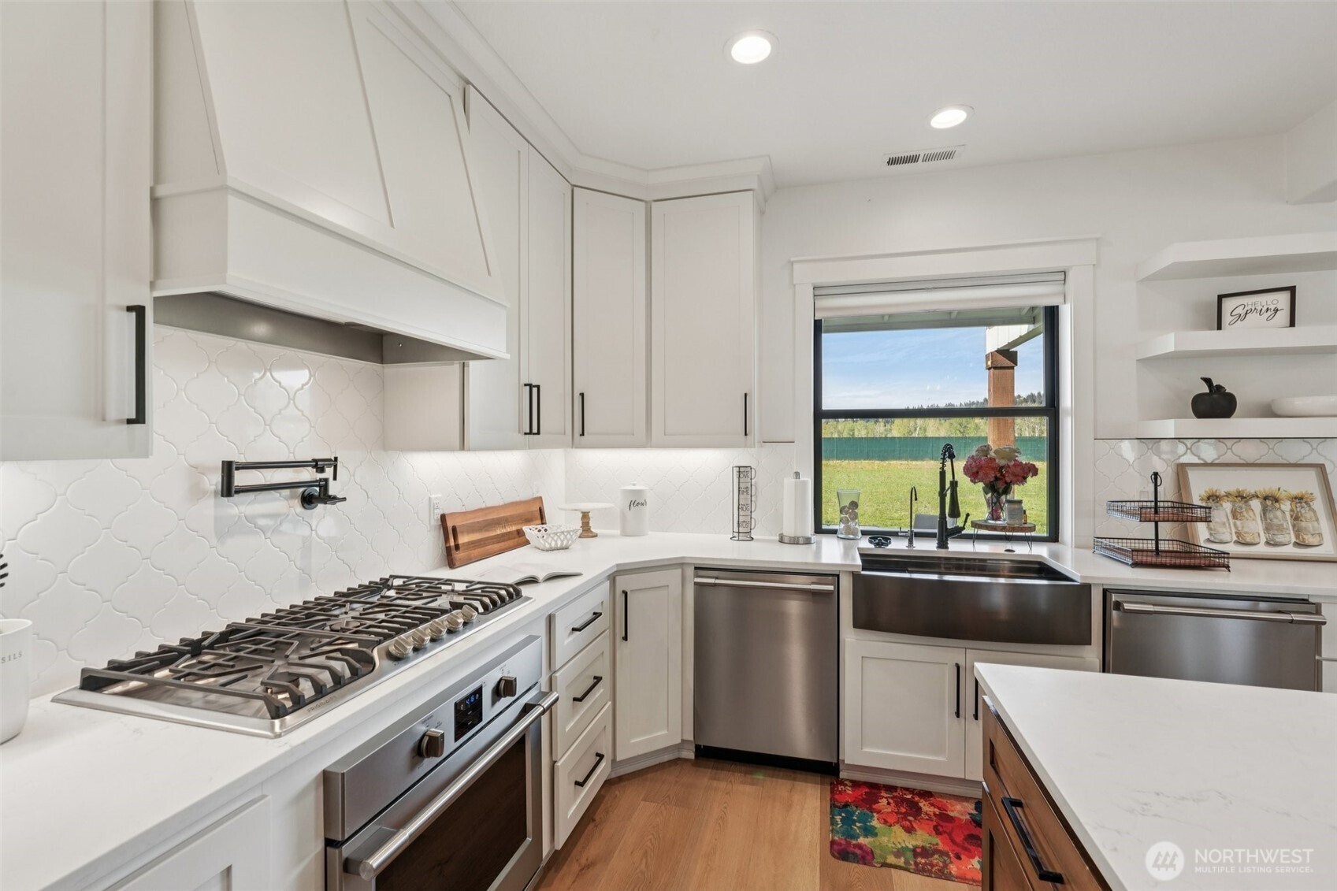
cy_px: 446
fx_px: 594
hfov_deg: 96.7
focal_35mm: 16
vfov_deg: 73.7
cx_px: 668
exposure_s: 1/80
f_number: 8
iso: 400
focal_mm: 16
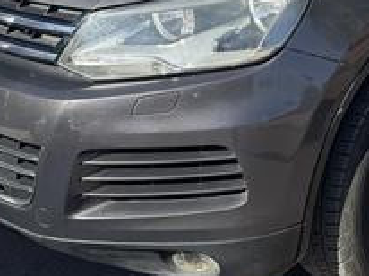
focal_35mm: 76
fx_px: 809
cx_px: 394
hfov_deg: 24.2
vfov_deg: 18.2
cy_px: -73
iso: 80
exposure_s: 1/2174
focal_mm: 6.76
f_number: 1.78
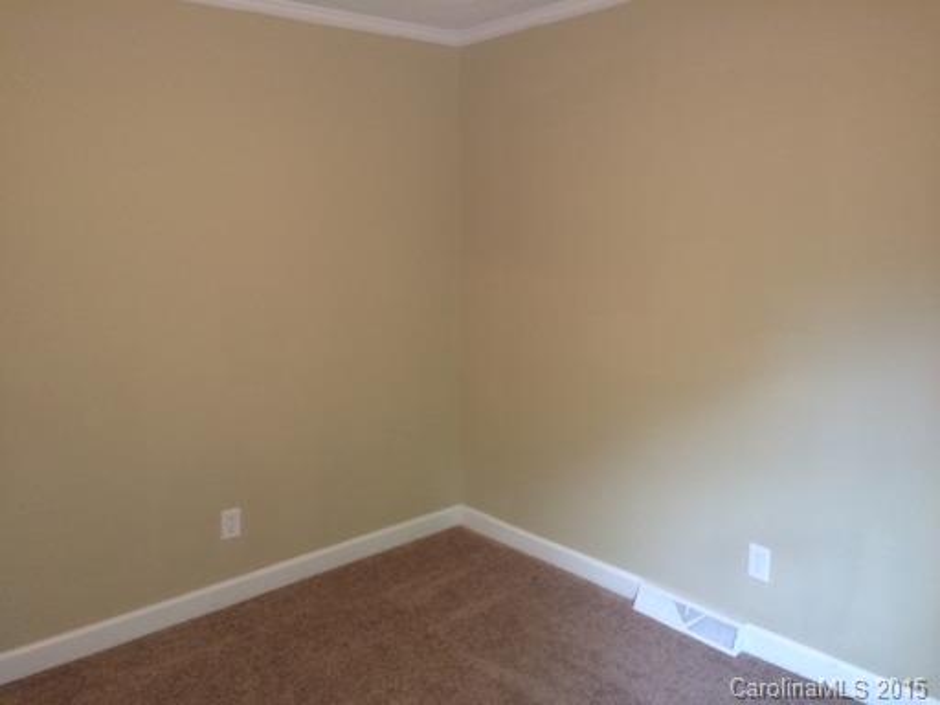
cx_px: 470
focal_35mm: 29
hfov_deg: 61.7
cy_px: 352
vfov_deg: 48.2
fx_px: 787
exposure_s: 1/30
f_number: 2.2
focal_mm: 4.15
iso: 160
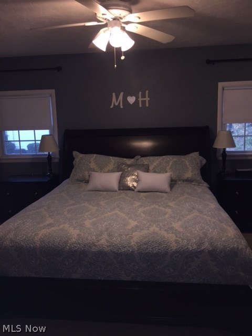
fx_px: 281
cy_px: 168
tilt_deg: -8.7
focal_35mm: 29
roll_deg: +1.4
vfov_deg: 61.7
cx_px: 126
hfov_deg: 48.2
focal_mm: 4.15
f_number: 2.2
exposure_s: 1/30
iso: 32
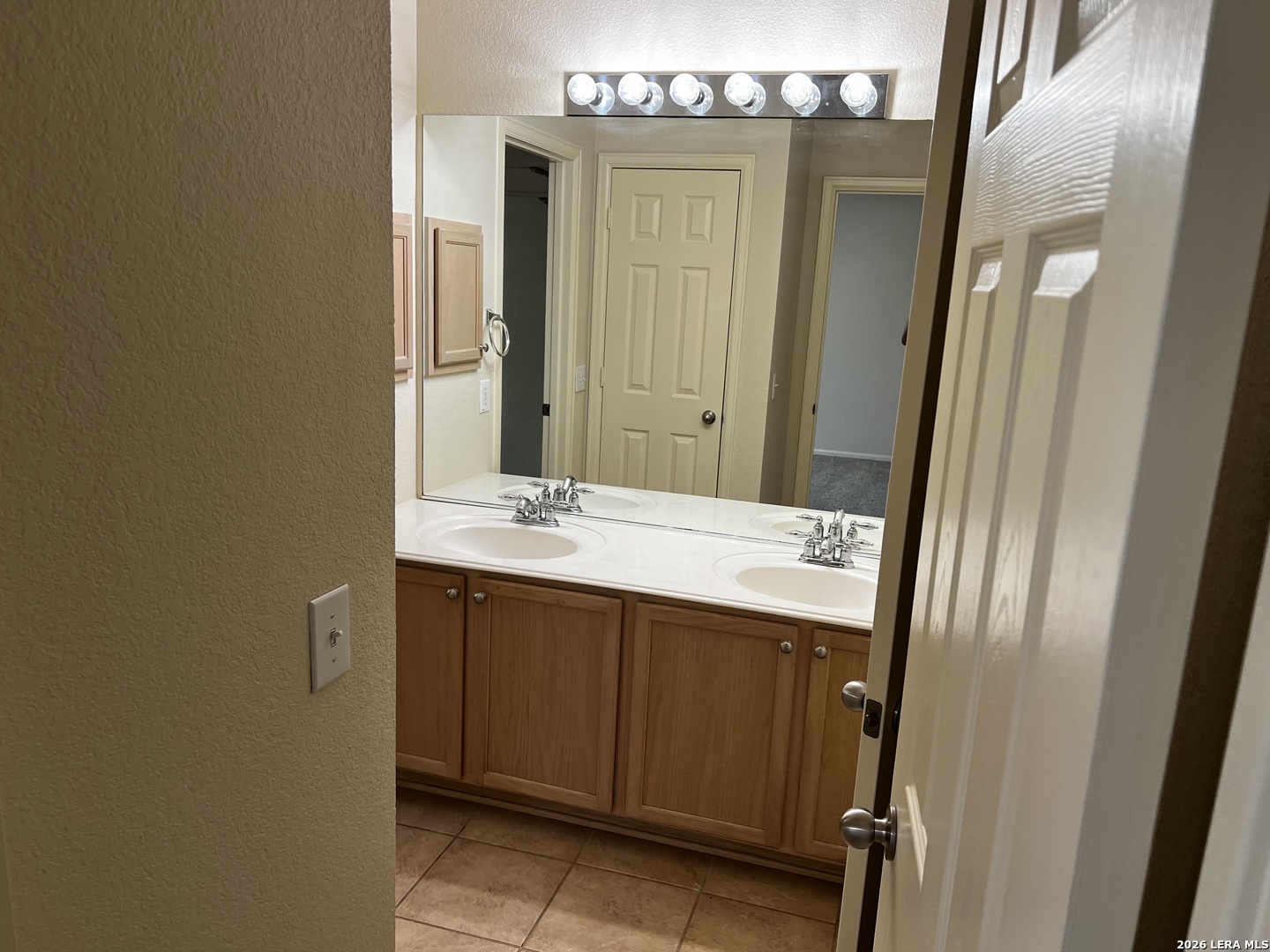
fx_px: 954
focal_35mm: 26
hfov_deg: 67.3
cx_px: 635
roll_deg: -2.8
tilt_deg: -12.2
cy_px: 476
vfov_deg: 53.1
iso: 125
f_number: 1.5
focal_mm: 5.7
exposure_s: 1/120
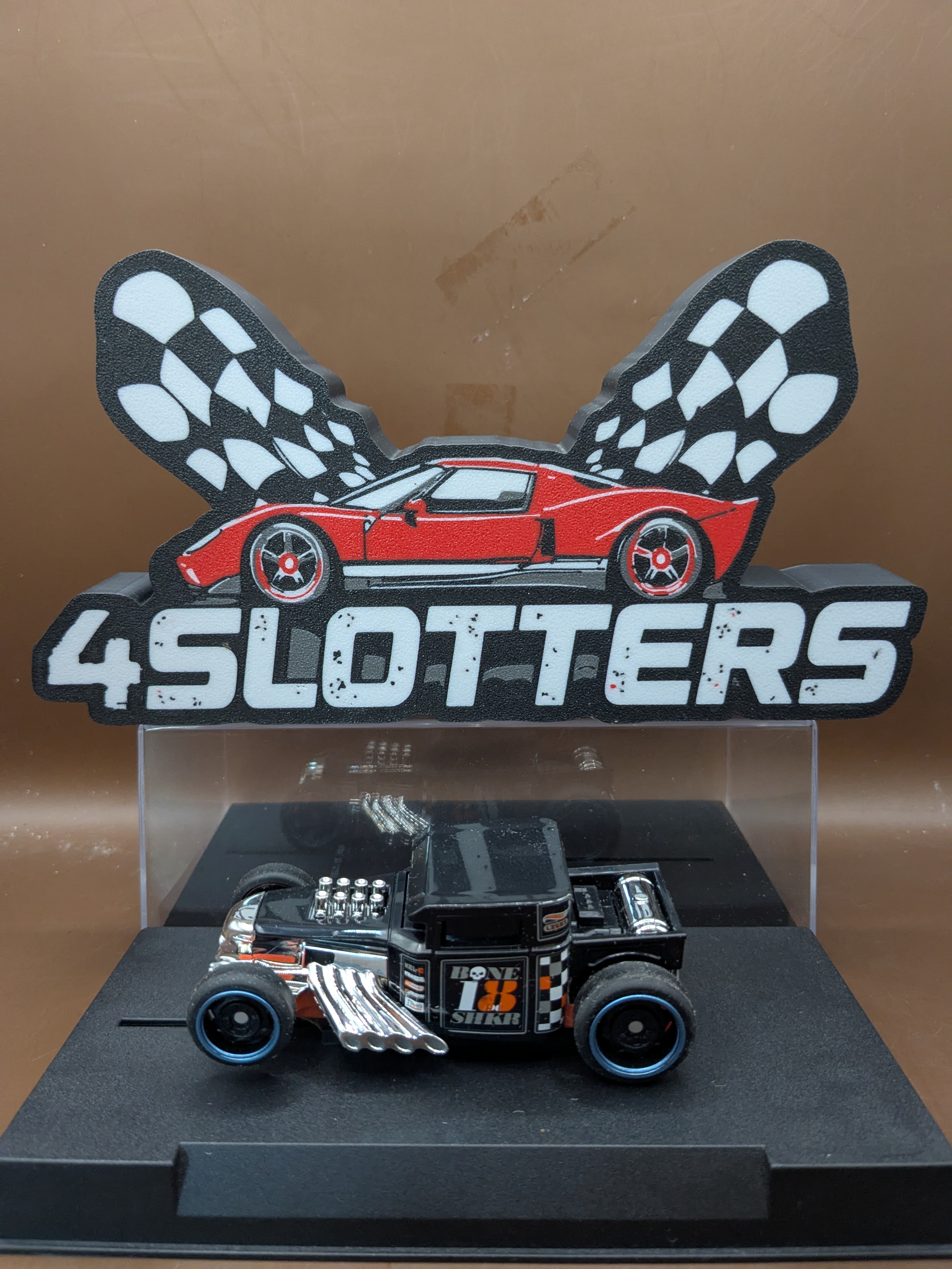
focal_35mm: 27
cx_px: 476
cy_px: 634
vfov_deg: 65.3
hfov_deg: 51.4
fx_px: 990
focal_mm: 4.38
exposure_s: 1/33.4
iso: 243
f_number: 1.73
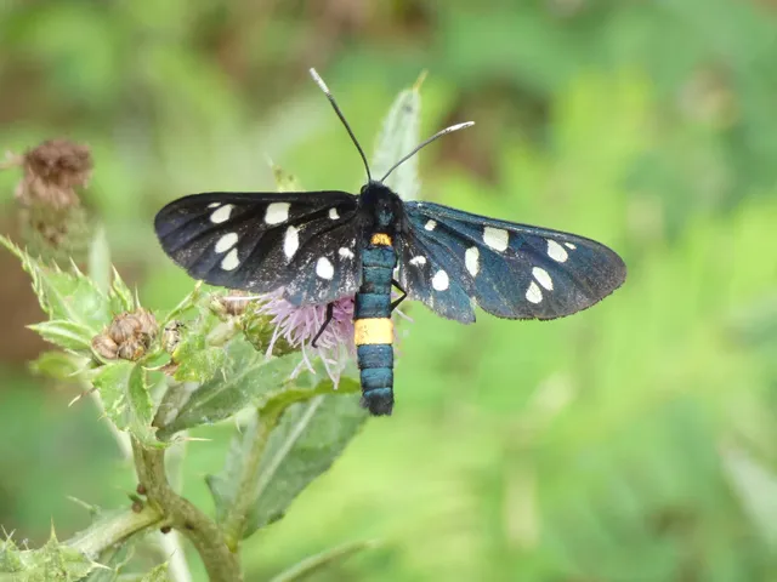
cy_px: 291
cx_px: 388
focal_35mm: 138
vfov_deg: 10.7
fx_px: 3098
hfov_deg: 14.3
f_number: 5.3
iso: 160
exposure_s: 1/80
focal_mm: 24.7
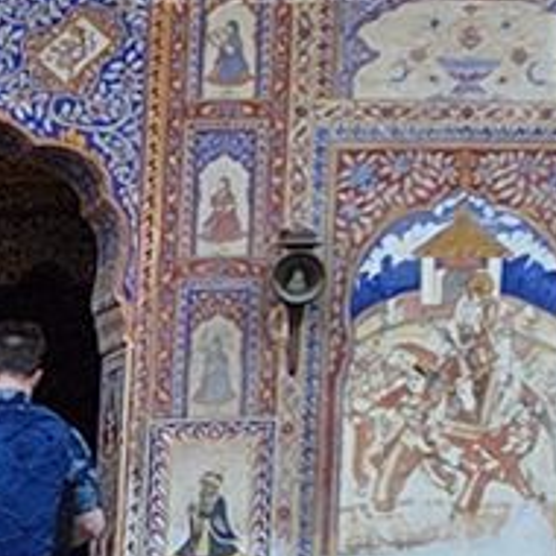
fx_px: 3889
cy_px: -357
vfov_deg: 8.0
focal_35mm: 214
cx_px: 1741
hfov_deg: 7.2
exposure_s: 1/359
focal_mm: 5.4
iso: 50
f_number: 1.8
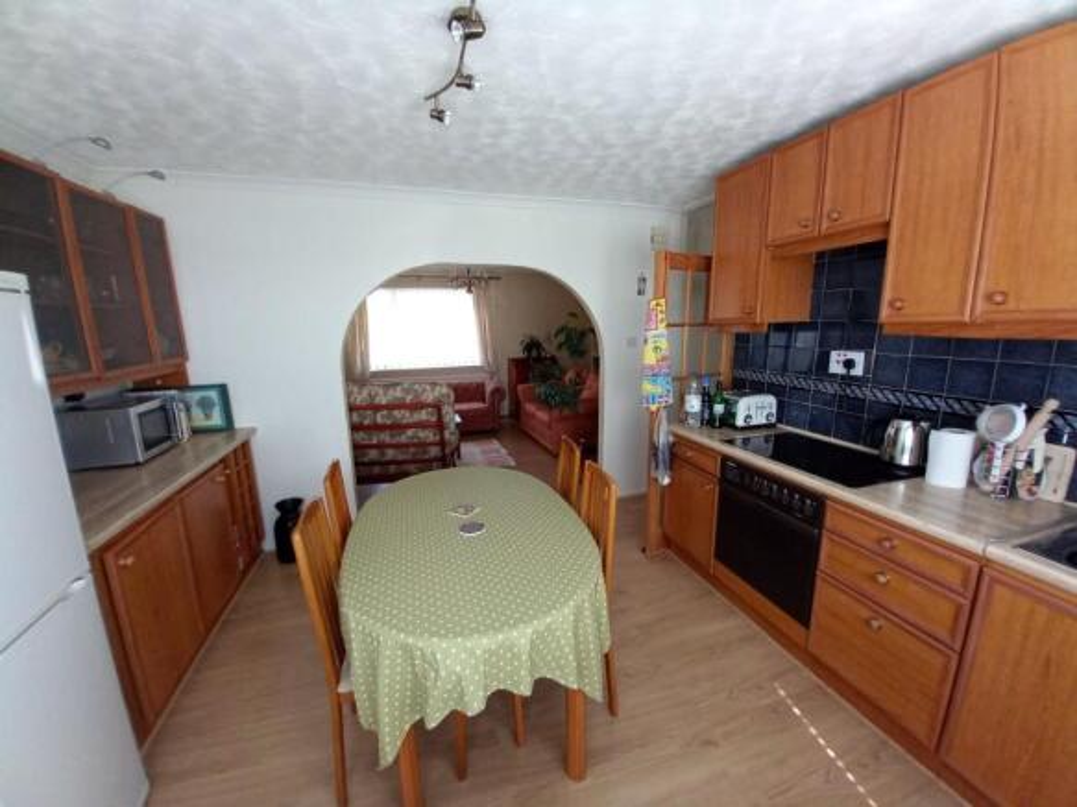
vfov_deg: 89.9
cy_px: 404
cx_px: 538
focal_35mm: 13
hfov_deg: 106.2
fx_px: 404
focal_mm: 1.13
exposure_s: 1/50
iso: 80
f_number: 2.2
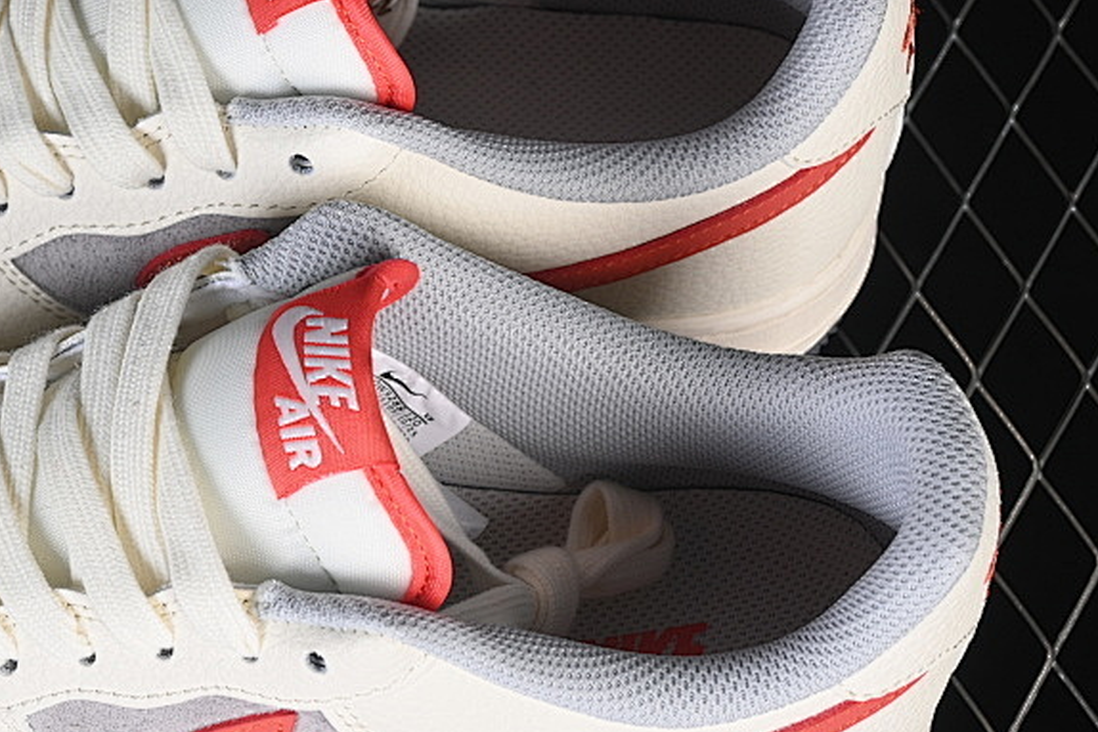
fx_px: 4301
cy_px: 378
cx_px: 195
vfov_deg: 9.7
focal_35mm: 141
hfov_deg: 14.5
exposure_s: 1/80
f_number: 7.1
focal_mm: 50
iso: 160
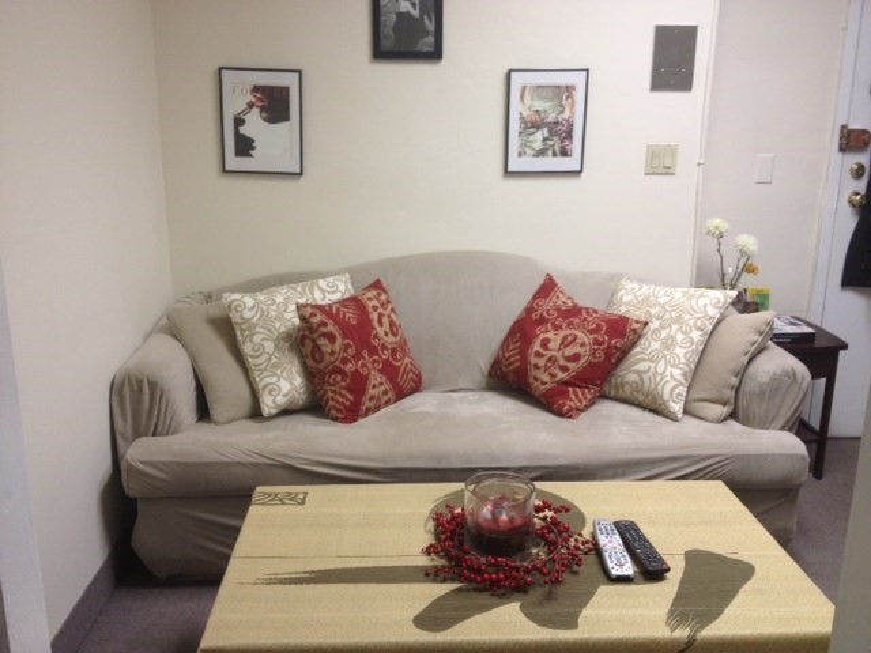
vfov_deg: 40.7
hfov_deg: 52.6
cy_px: 326
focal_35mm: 35
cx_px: 436
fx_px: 881
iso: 80
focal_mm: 4.28
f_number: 2.4
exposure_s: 1/20
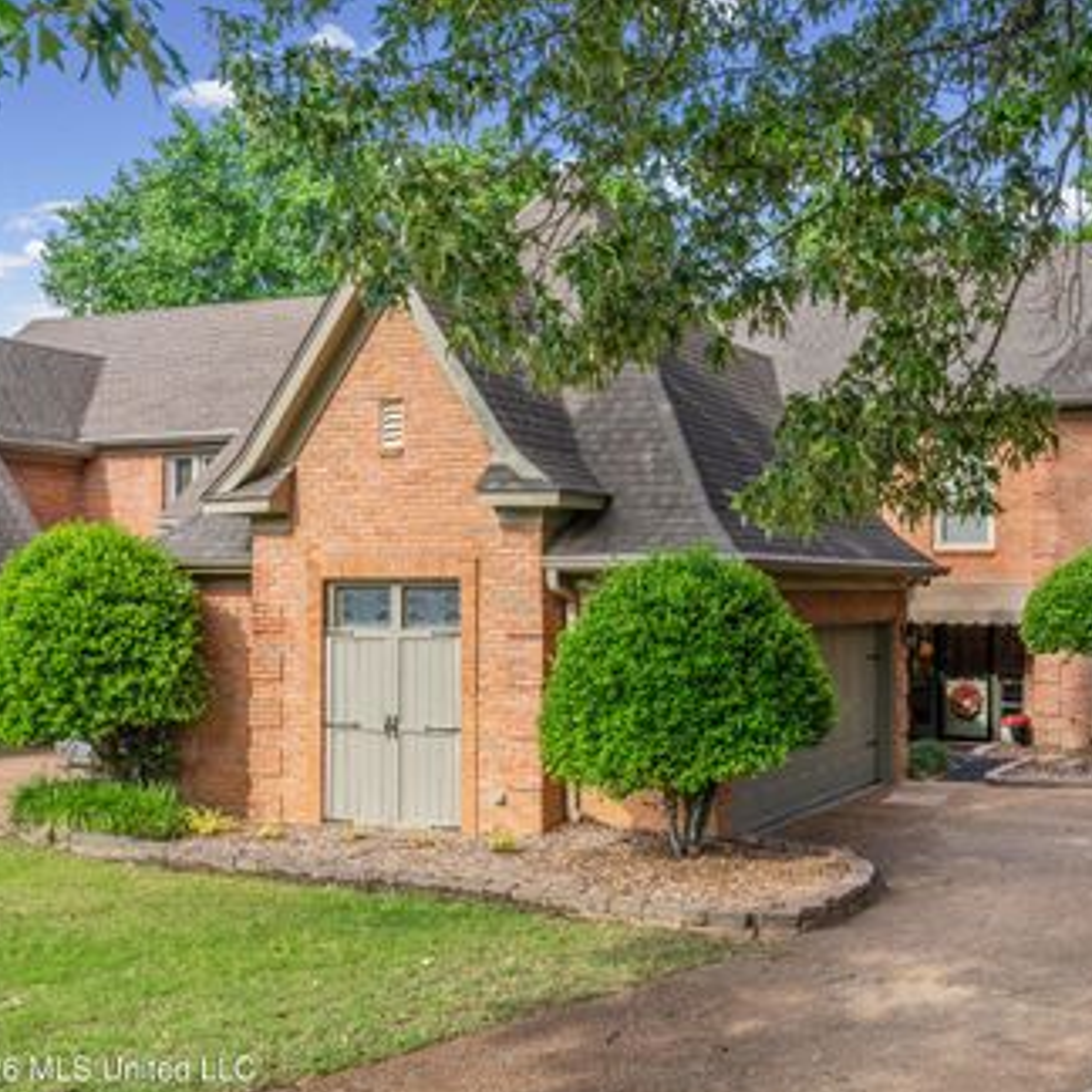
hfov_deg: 39.3
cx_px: 765
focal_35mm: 42
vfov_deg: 40.0
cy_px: 558
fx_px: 1499
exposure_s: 1/100
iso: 800
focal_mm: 32
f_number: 9
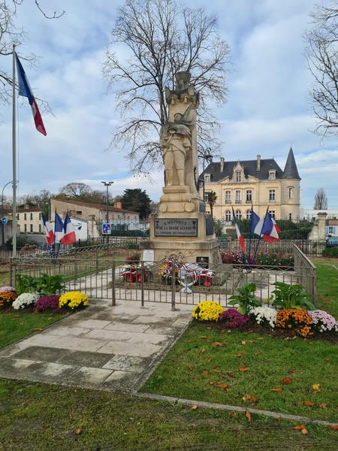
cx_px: 169
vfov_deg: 67.3
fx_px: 338
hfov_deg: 53.1
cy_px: 226
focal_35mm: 26
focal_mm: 5.4
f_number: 1.8
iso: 50
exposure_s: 1/766
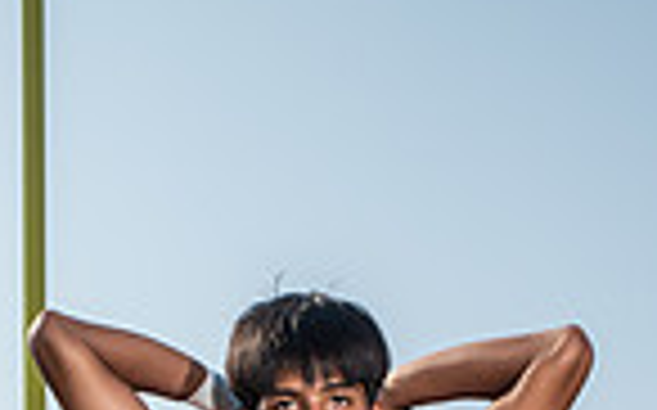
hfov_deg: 16.6
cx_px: 320
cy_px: 982
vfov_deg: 9.3
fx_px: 2254
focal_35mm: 126
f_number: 6.3
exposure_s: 1/400
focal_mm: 40
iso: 100
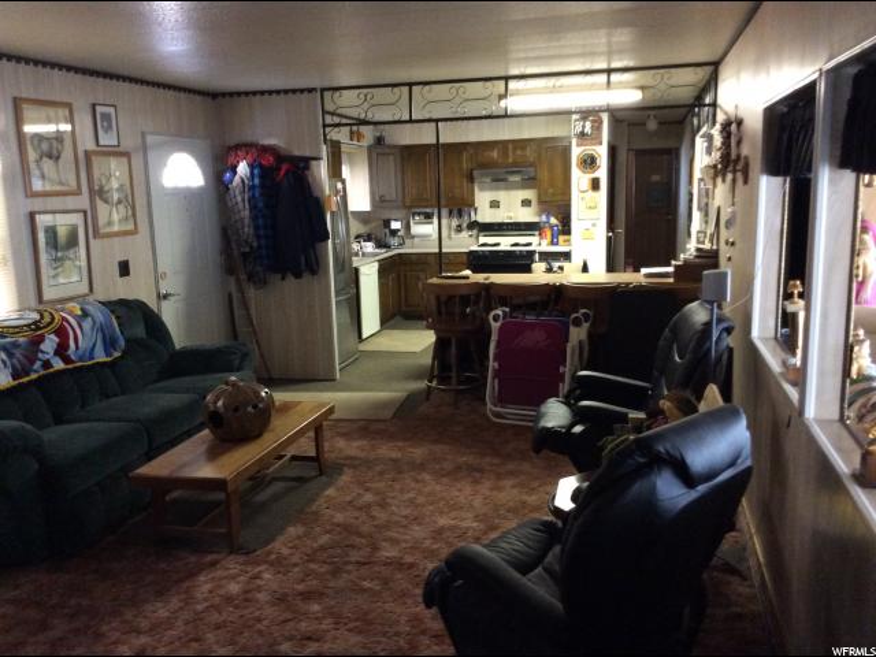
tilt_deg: -10.8
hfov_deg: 56.8
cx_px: 438
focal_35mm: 32
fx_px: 810
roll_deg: +2.4
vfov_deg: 44.2
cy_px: 328
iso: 250
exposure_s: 1/17
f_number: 2.4
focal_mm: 3.3
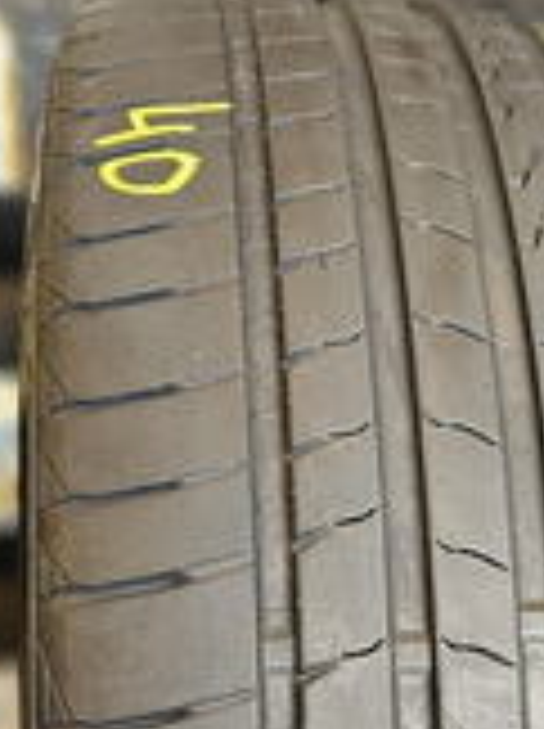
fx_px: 1492
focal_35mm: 71
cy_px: 608
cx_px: 704
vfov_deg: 26.8
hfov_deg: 19.1
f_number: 1.8
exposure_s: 1/100
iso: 500
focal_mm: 5.4
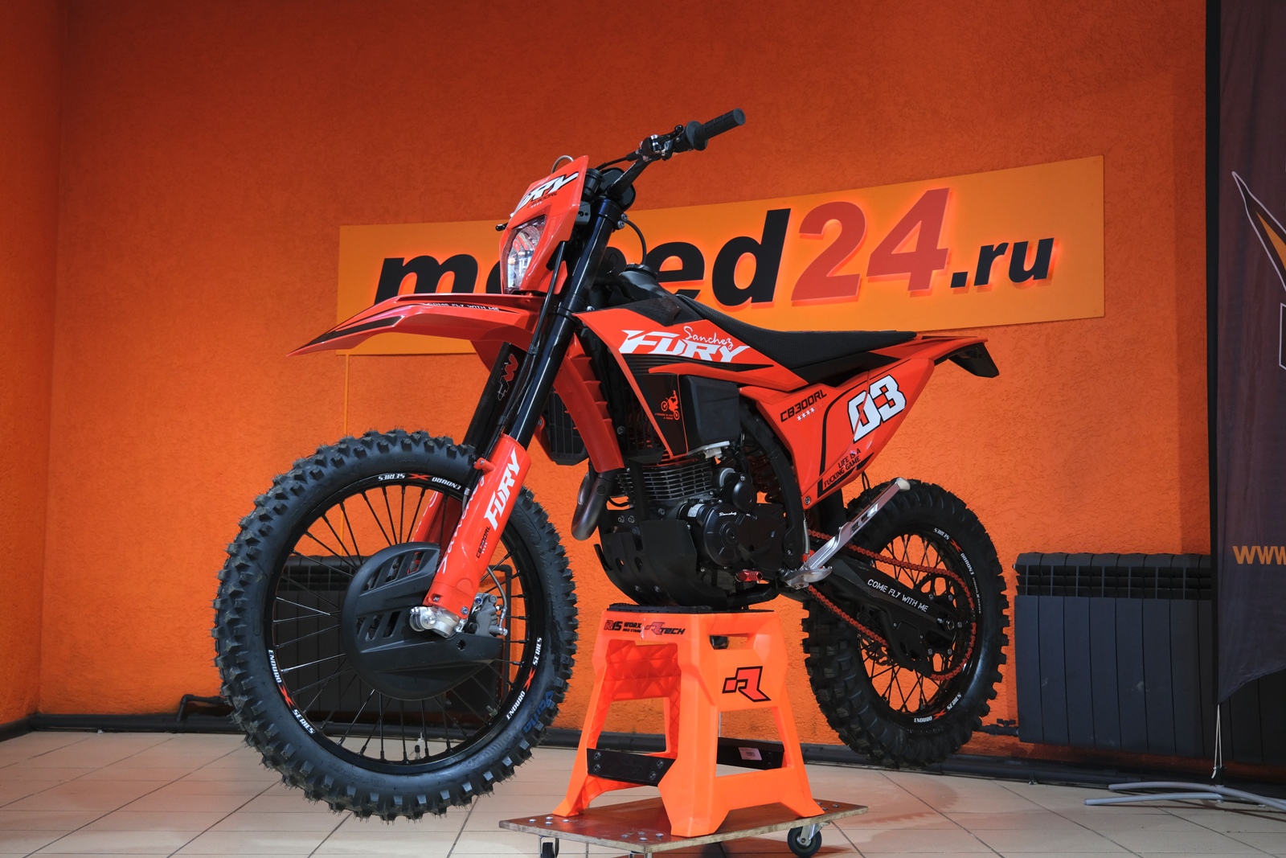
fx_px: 1465
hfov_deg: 47.4
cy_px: 429
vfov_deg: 32.6
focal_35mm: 41
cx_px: 643
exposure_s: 1/100
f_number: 4
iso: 1250
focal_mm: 27.5
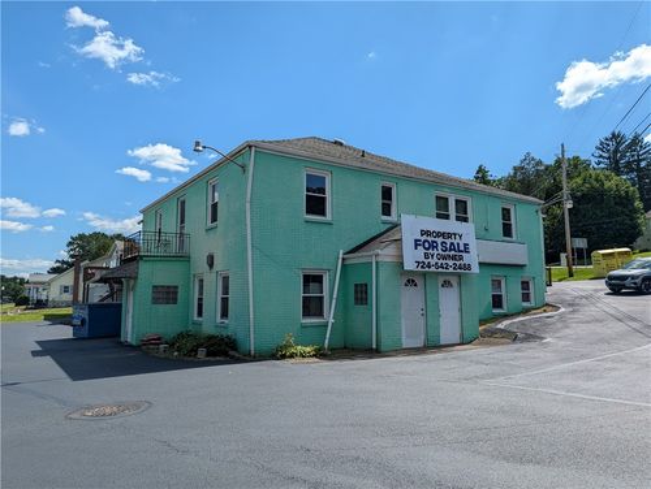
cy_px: 244
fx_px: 452
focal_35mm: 24
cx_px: 326
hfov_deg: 71.5
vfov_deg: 56.9
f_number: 1.68
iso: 17
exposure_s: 1/1111
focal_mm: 6.9
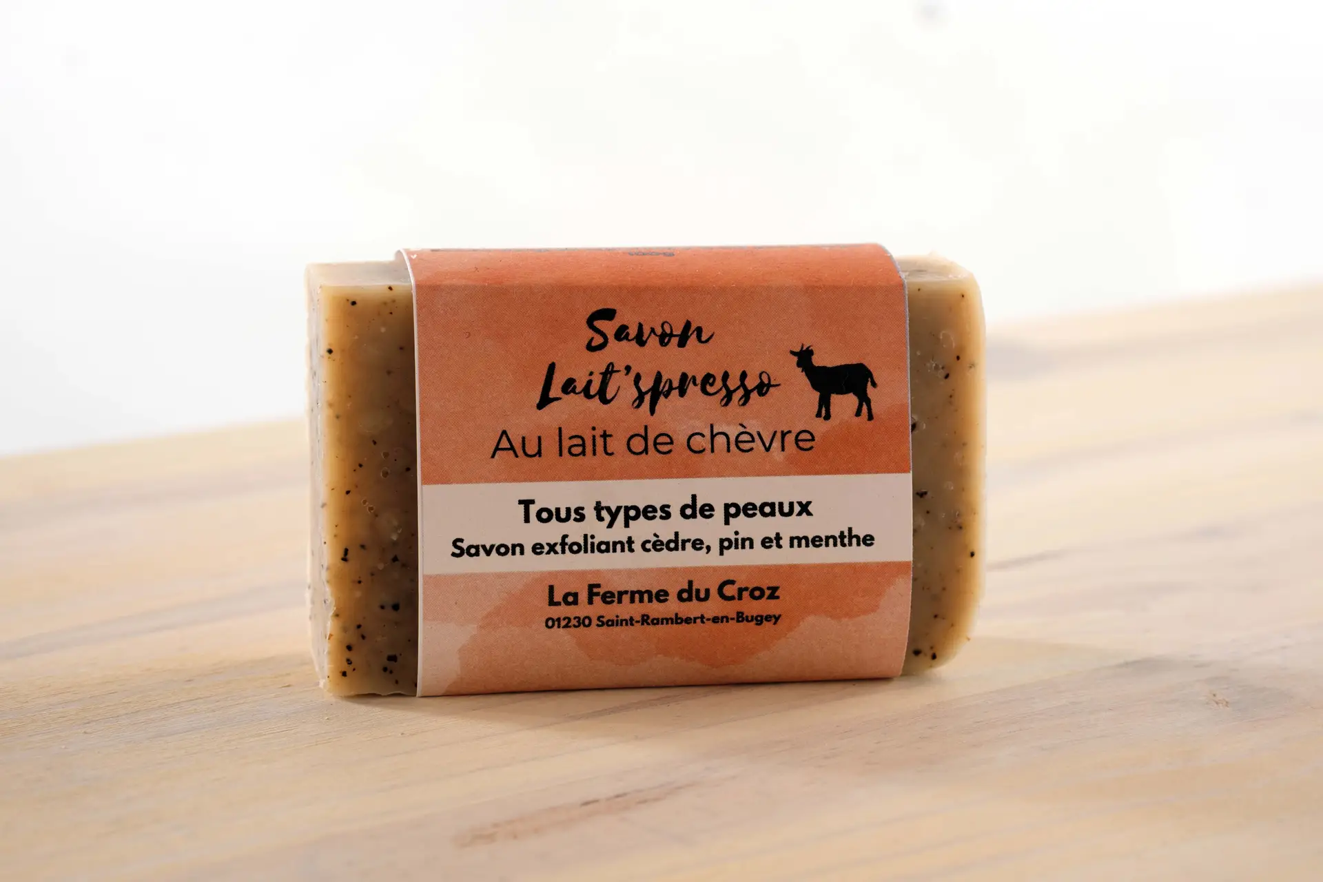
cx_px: 662
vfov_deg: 16.3
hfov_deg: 24.2
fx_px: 3087
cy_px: 441
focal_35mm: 84
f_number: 8
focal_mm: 56
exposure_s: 1/6
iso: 80
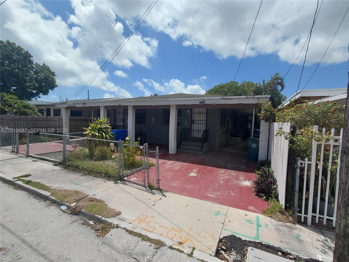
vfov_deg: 78.1
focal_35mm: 16
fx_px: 161
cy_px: 131
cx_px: 174
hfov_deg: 94.5
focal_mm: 1.64
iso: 40
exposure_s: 1/3855
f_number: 2.2
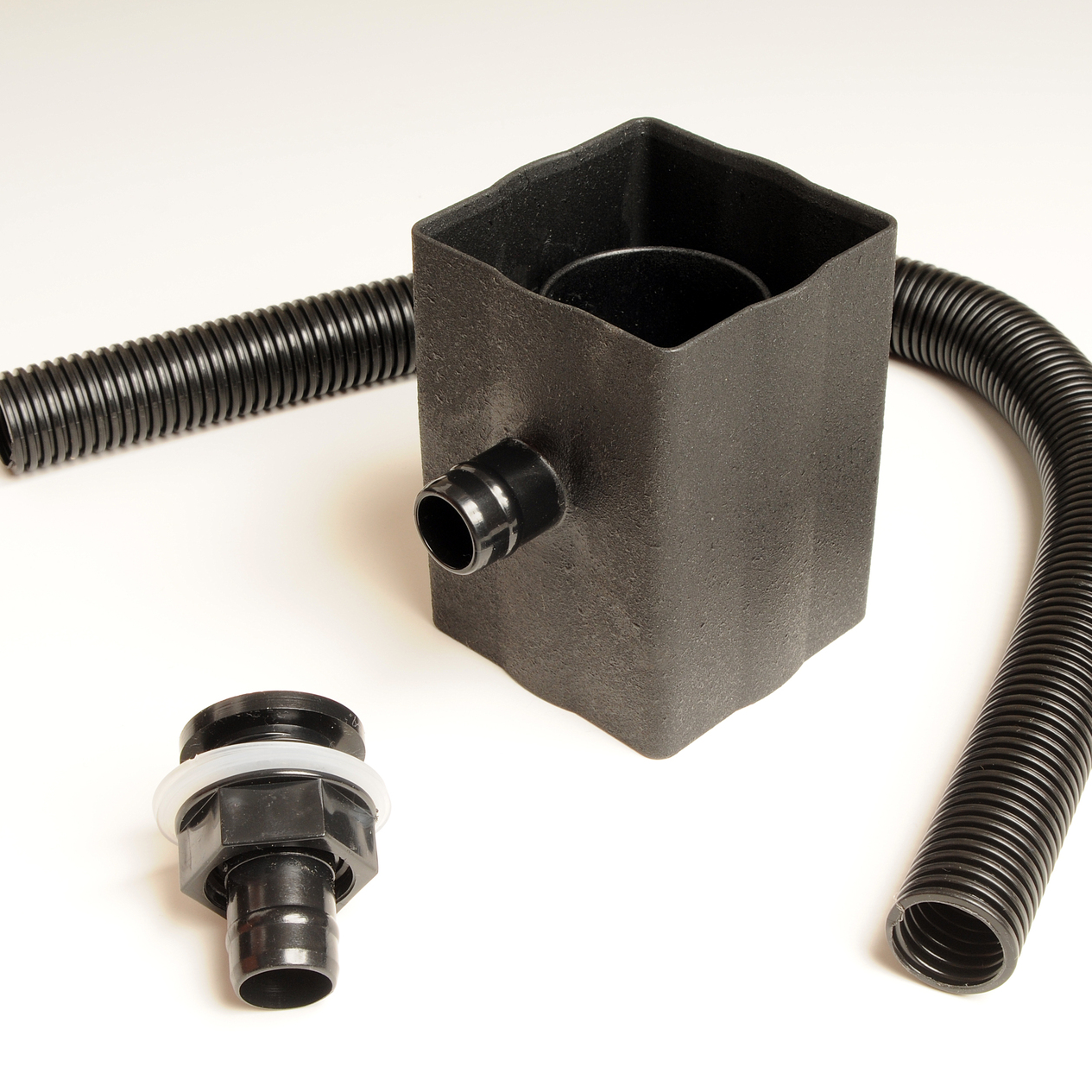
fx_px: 2414
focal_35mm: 68
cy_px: 548
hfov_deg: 25.5
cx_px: 581
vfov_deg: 25.5
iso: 200
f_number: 16
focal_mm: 35
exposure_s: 1/250
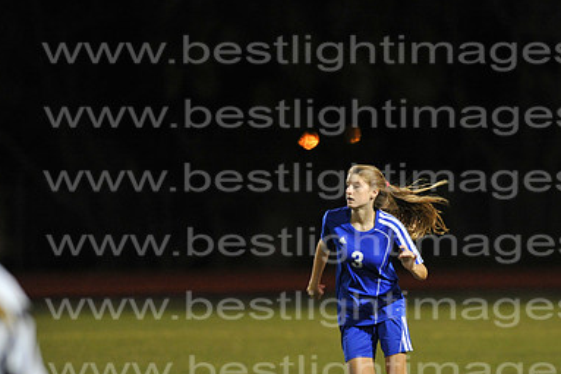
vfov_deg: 3.0
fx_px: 7071
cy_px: 277
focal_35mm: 454
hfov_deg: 4.5
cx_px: 379
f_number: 3.2
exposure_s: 1/400
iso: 5000
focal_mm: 300
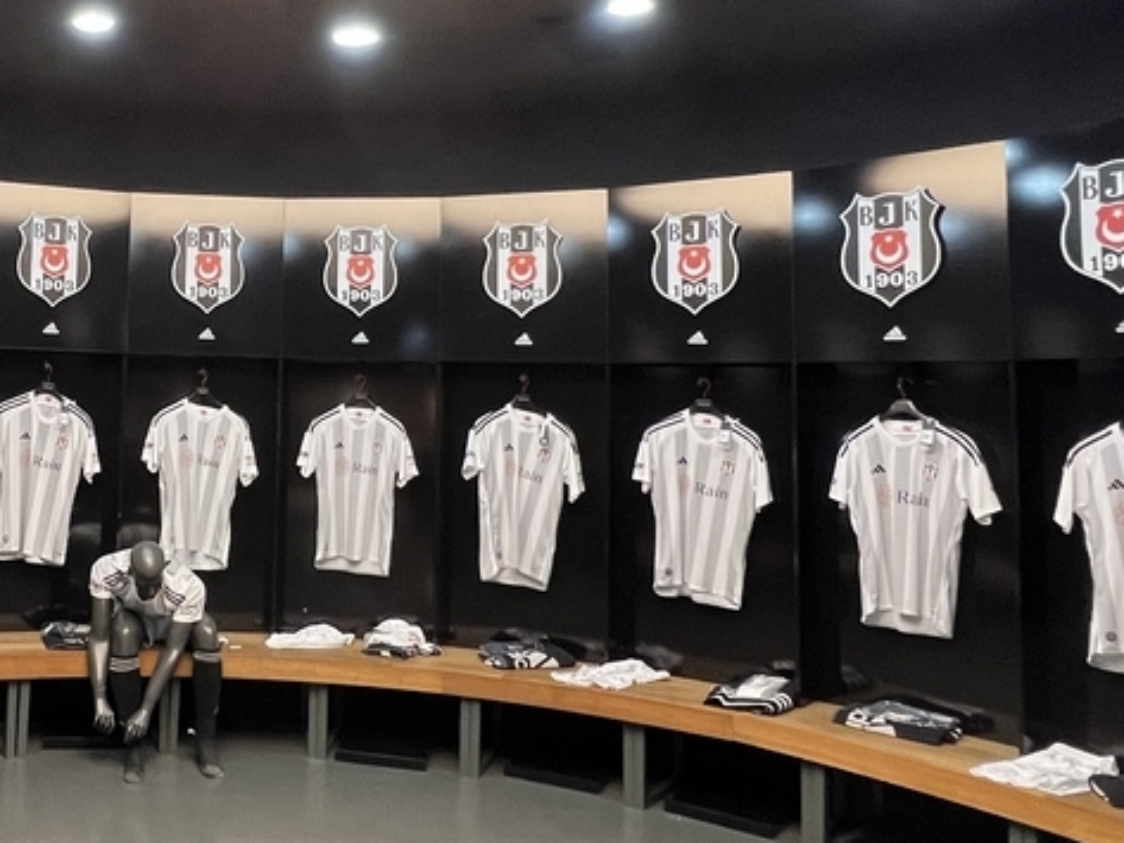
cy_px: 313
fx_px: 1072
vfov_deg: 42.6
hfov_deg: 51.3
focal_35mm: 33
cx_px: 197
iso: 320
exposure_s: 1/50
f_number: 1.8
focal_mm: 1.57
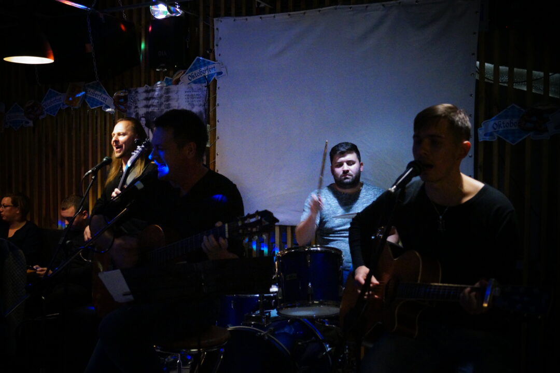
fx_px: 560
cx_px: 280
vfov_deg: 36.8
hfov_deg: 53.2
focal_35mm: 36
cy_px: 186
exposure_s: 1/25
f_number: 4
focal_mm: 24
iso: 3200
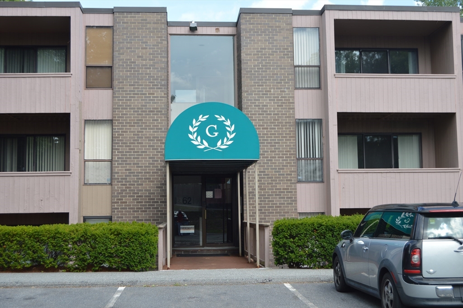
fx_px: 617
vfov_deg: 28.0
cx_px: 232
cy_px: 154
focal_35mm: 48
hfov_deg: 41.1
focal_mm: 32
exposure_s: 1/160
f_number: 6.3
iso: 100
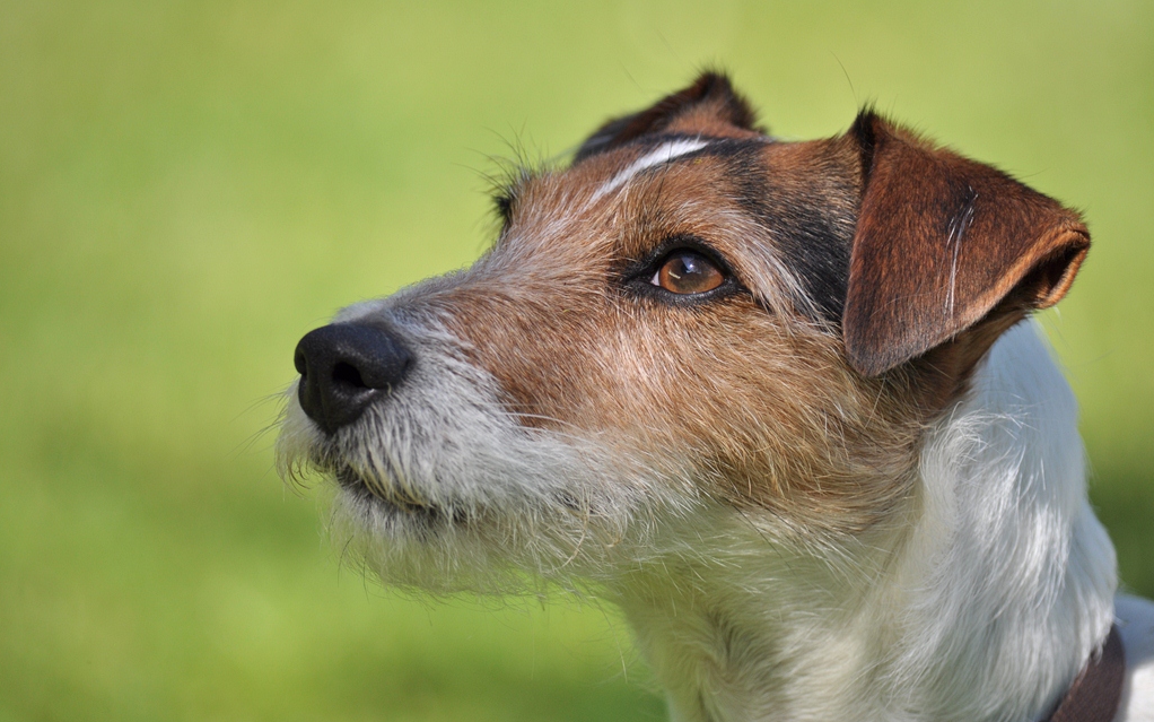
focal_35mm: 253
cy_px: 341
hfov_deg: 8.3
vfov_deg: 5.2
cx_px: 577
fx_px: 7942
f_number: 5
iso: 250
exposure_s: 1/800
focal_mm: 165
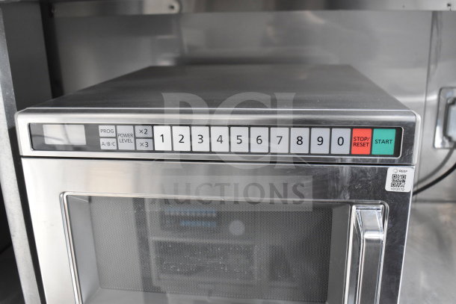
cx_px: 228
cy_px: 152
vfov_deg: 40.0
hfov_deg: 57.2
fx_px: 418
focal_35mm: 33
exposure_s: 1/40
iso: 2200
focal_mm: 22
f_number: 3.8
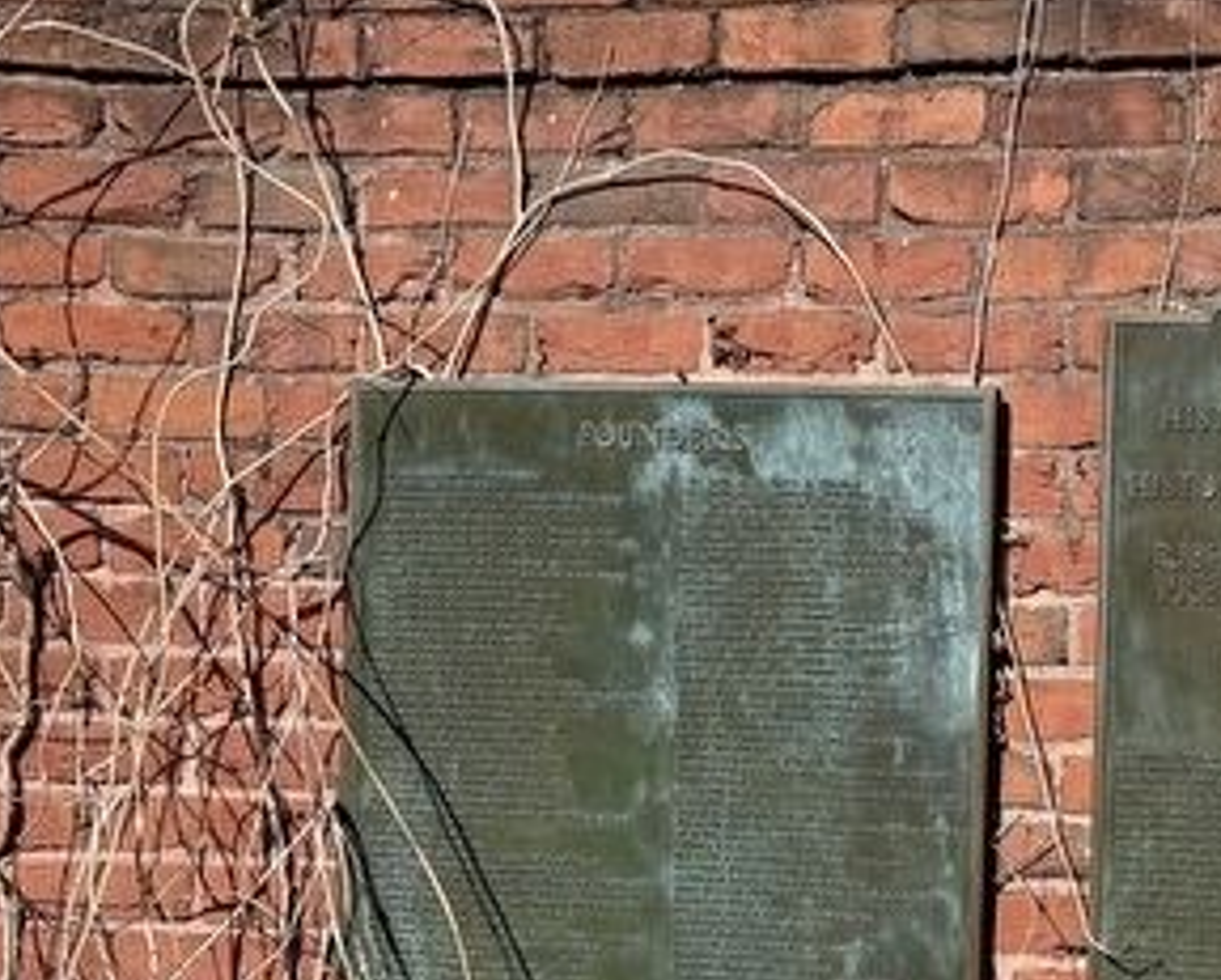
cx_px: 1454
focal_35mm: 65
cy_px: 832
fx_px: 2351
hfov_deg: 26.1
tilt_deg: -1.1
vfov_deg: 23.1
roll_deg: -3.1
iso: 80
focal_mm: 6.76
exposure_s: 1/3145
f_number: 1.78
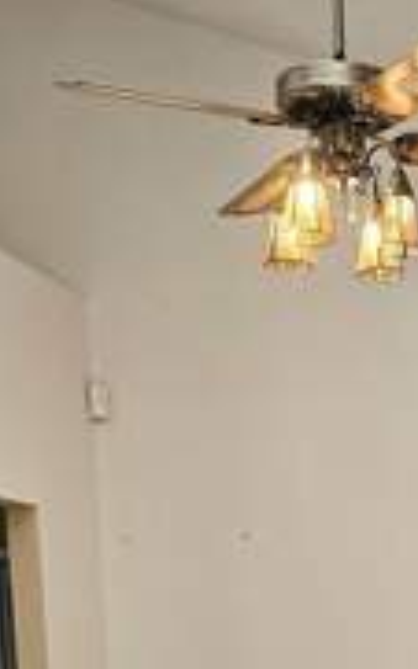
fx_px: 1569
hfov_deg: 14.5
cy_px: 1031
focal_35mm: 86
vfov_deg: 20.3
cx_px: 555
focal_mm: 6.3
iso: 250
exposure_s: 1/120
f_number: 1.7
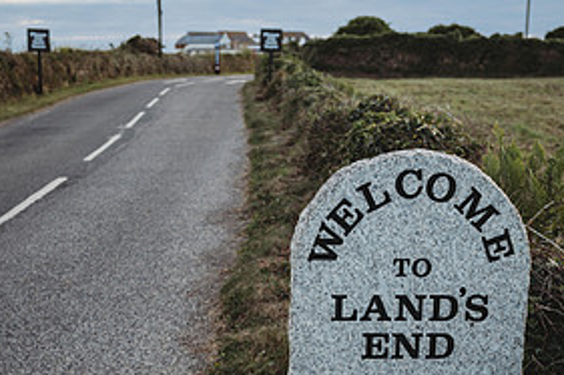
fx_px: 1002
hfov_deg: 31.4
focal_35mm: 64
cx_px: 290
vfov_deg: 20.6
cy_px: 371
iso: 140
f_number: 4
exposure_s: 1/160
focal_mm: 40
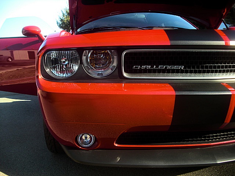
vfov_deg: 39.7
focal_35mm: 36
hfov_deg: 51.4
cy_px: 88
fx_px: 244
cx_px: 118
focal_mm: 6.3
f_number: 2.8
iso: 50
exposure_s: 1/160
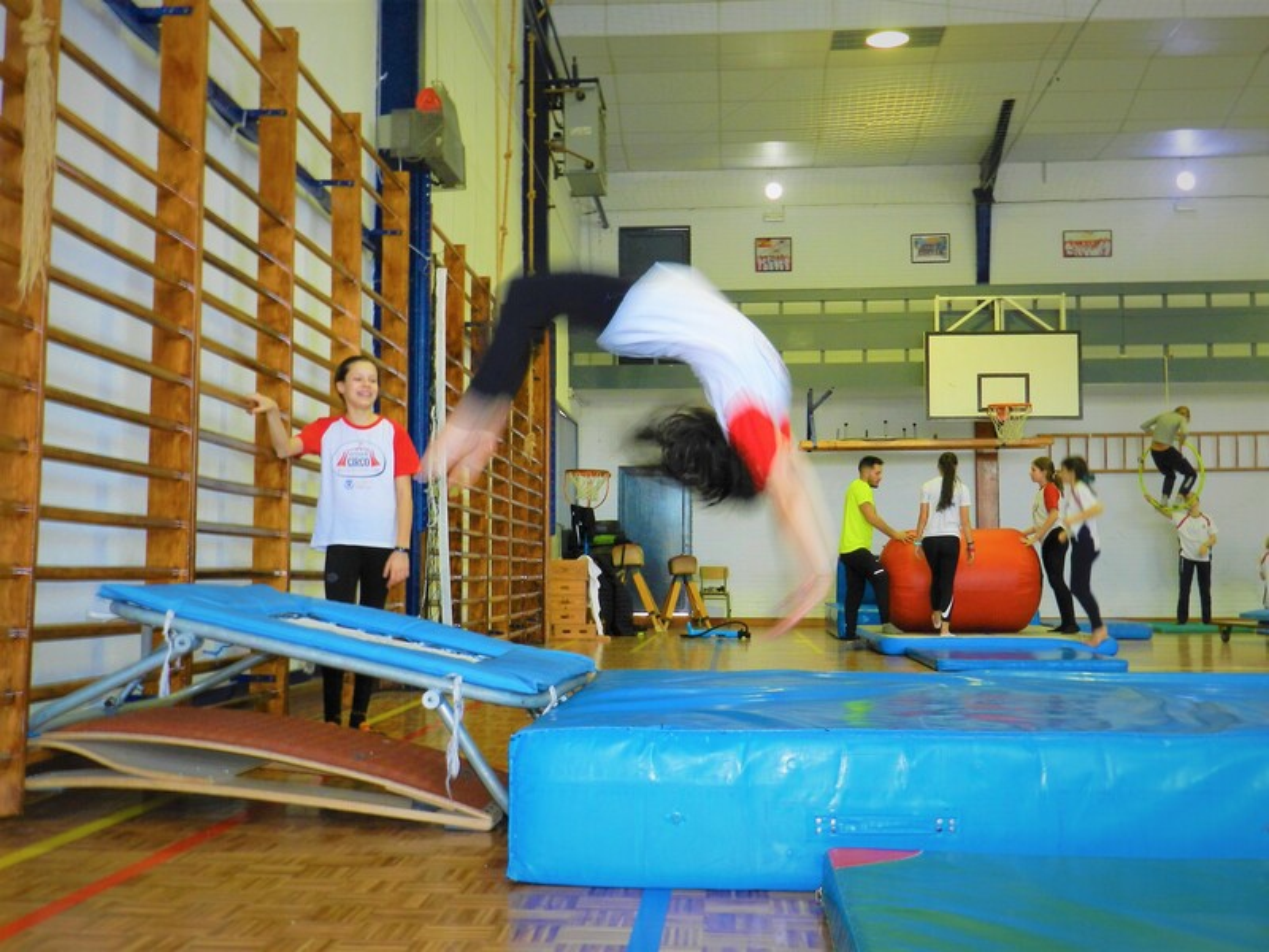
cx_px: 634
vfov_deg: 37.7
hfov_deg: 49.0
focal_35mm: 38
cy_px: 476
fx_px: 1393
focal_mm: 6.7
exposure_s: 1/30
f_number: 4
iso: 200
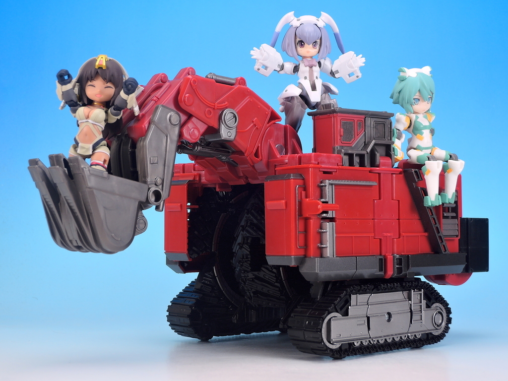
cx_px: 254
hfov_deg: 29.0
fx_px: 983
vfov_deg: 21.9
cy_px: 190
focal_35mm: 67
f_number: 5.6
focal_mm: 14.3
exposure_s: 1/4
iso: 80
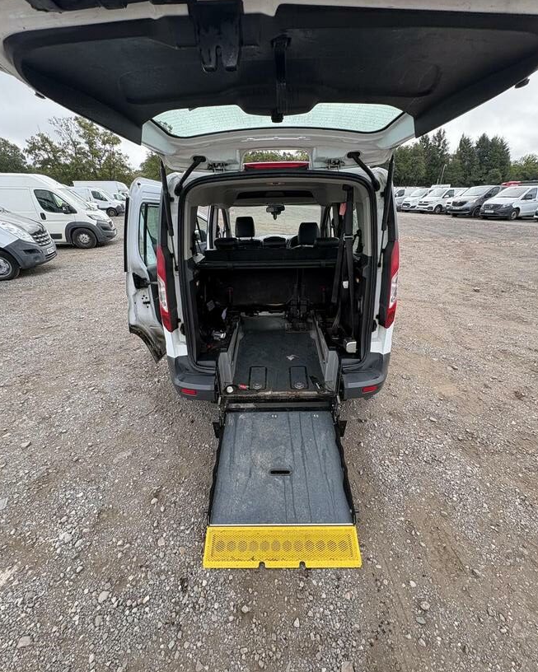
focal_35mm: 15
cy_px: 348
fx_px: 298
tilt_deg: -26.8
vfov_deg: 96.8
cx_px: 273
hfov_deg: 84.0
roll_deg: +1.0
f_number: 2.2
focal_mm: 2.22
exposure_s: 1/135
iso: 40
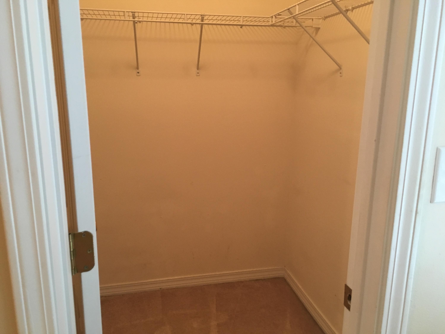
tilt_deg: -12.6
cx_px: 222
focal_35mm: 29
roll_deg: +0.6
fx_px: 373
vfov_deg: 48.2
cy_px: 167
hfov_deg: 61.7
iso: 200
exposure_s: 1/33
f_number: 2.2
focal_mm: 4.15
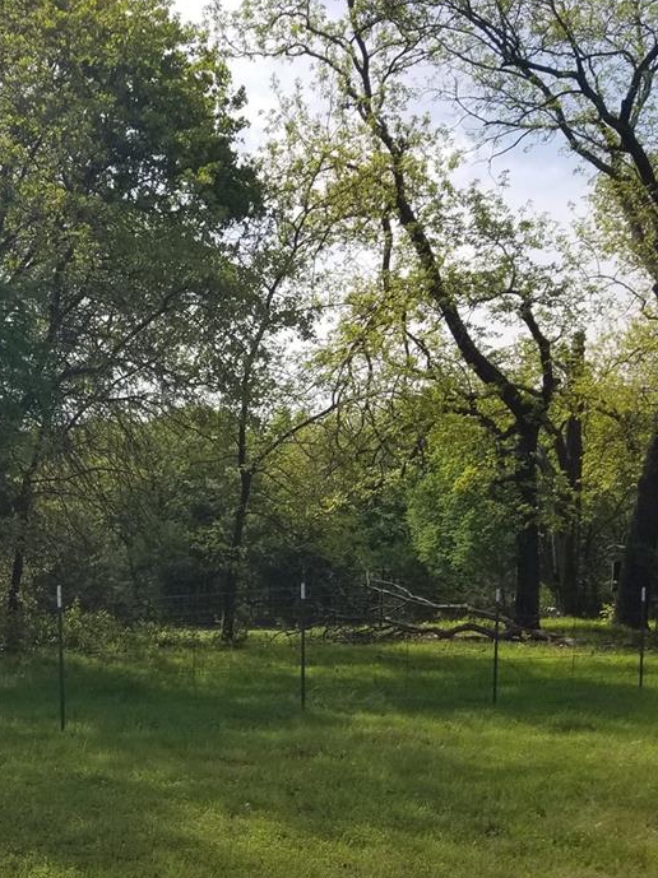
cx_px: -15
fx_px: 1471
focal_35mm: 58
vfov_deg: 32.4
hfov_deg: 24.0
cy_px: 698
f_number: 1.7
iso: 50
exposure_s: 1/2520
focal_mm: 4.3
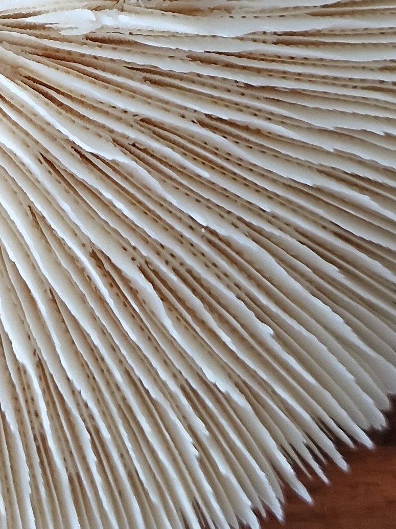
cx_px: -63
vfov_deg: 21.0
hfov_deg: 16.0
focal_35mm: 89
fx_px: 1358
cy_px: -38
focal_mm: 6.4
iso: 50
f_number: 1.8
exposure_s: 1/180
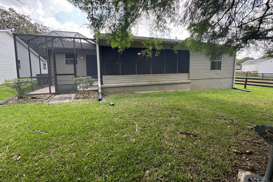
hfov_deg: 100.4
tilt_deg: -6.0
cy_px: 80
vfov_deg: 77.0
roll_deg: +1.6
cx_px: 135
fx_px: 114
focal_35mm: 15
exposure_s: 1/156
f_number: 2.2
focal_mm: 2.22
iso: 40
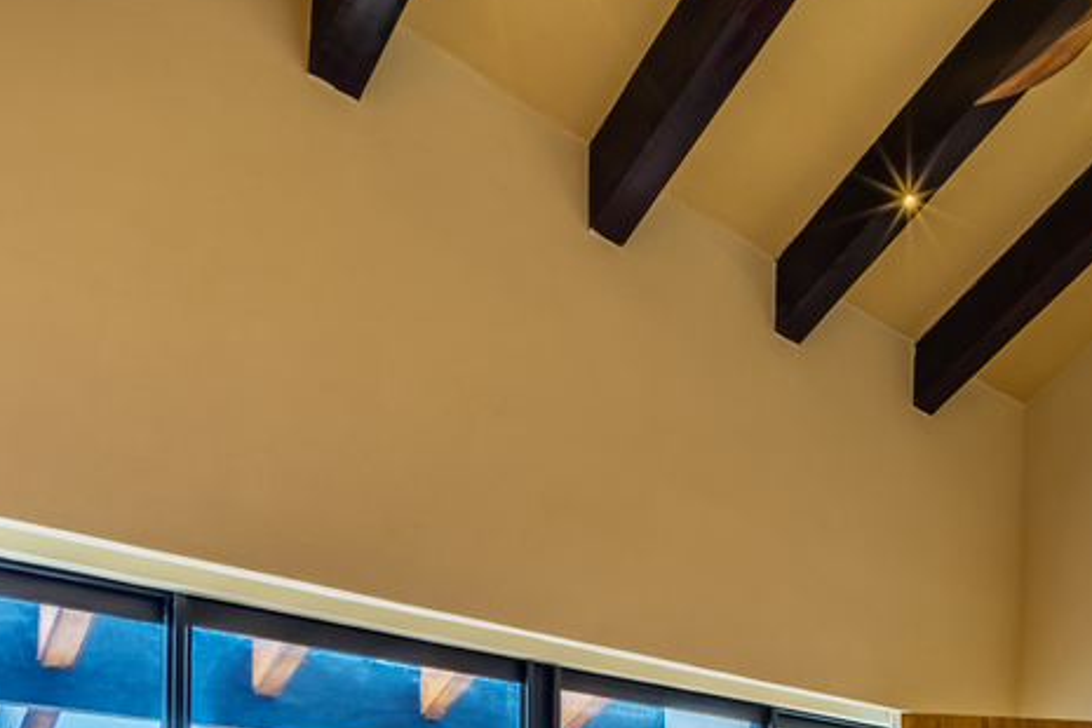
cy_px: 891
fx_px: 1001
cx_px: 1015
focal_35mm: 33
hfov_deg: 49.8
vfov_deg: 32.4
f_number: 11
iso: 100
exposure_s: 1/40
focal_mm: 12
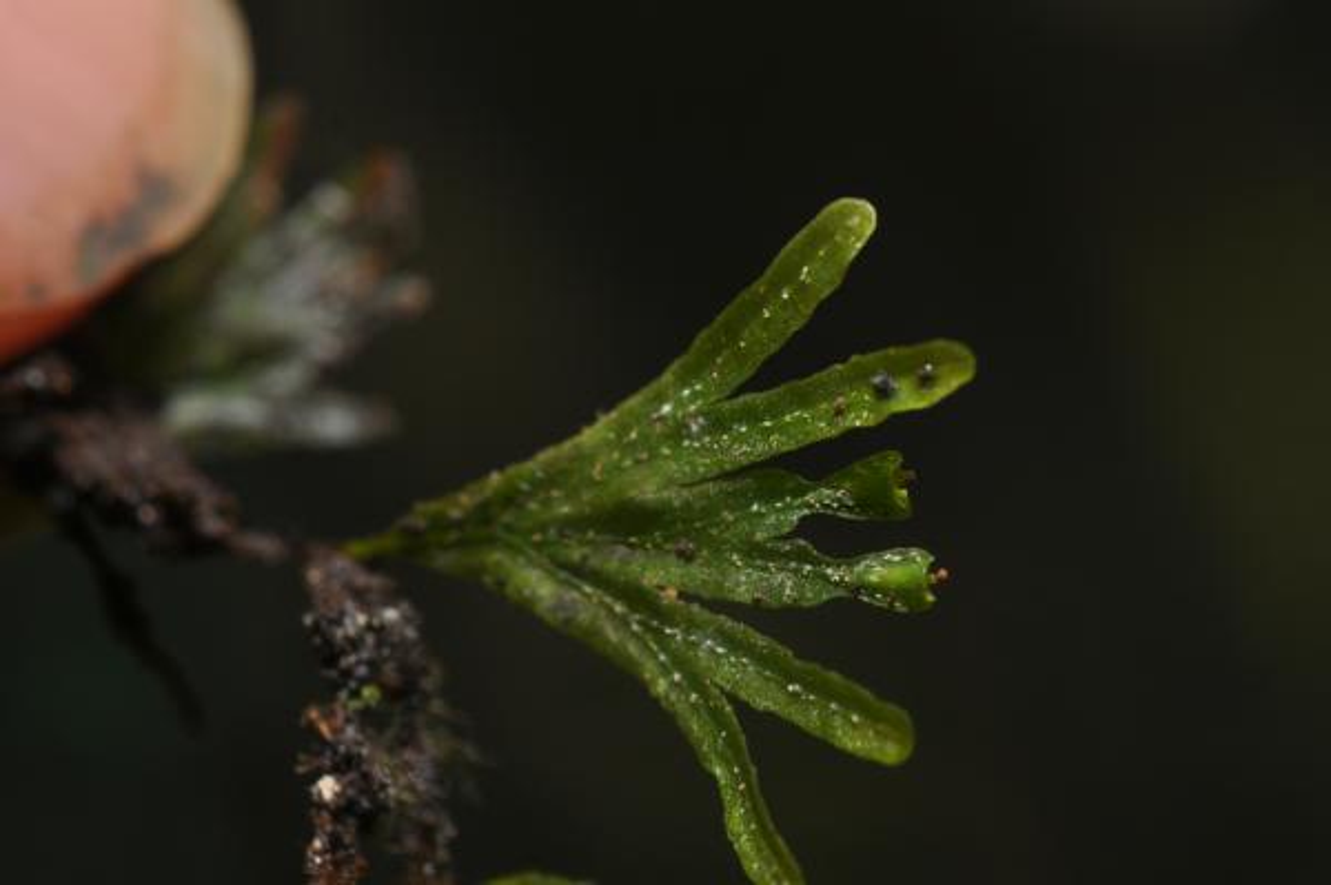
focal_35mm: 90
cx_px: 666
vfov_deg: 15.2
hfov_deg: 22.6
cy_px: 442
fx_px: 3325
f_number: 18
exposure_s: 1/60
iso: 250
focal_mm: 60
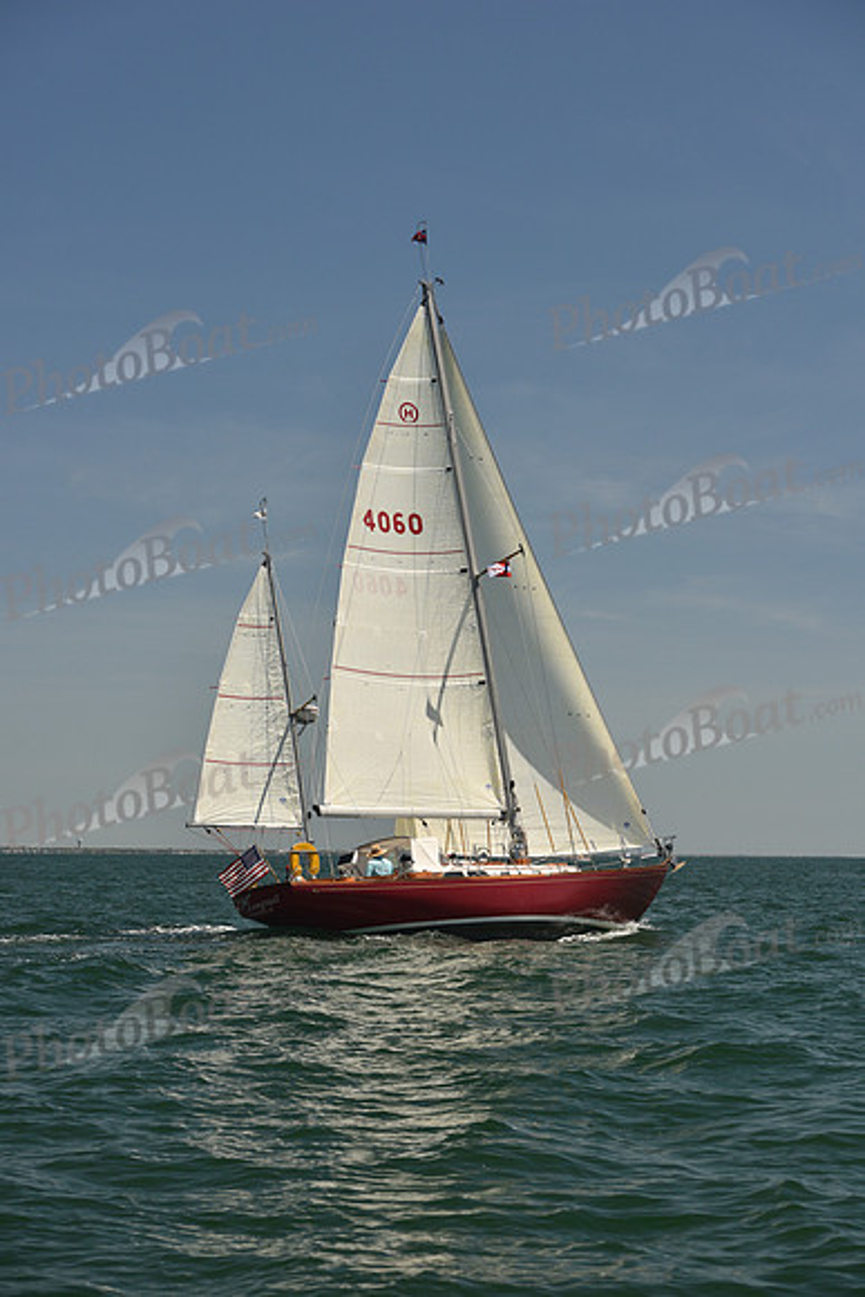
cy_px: 648
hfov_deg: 19.5
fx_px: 2521
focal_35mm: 70
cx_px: 432
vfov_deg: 28.8
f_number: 6.3
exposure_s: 1/800
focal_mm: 70
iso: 250
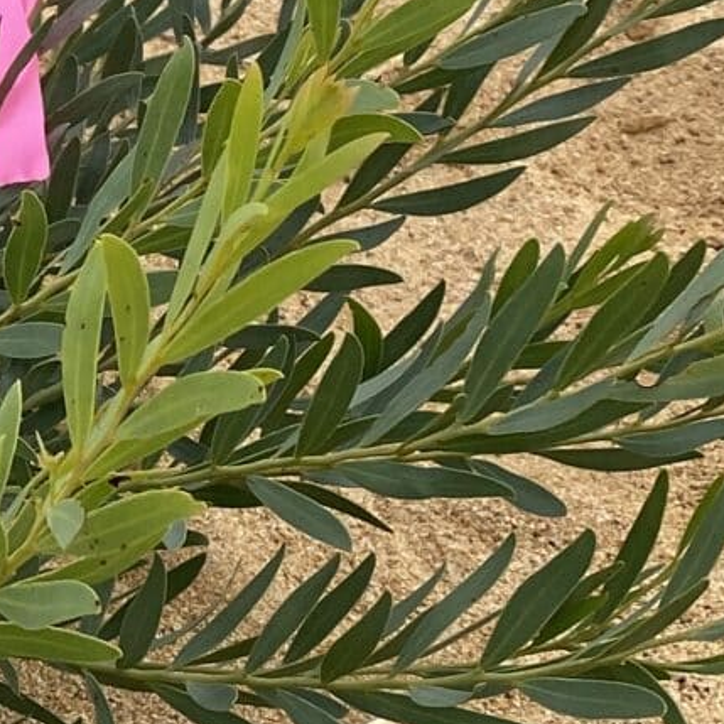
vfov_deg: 12.7
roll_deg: -2.1
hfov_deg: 12.0
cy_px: 304
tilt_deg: -37.3
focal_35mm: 137
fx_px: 3242
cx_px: -474
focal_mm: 4.25
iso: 32
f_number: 1.8
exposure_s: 1/1103
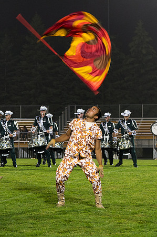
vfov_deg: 13.8
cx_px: 89
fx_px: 980
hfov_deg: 9.2
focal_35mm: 149
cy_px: 124
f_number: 4.5
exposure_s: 1/160
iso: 2200
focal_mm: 92
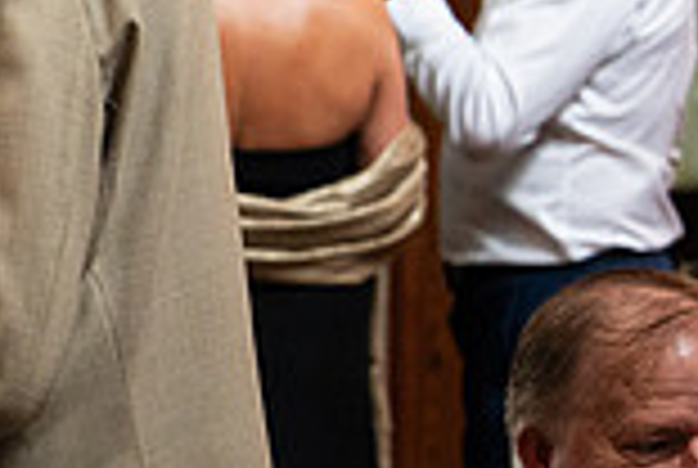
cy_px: 200
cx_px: -450
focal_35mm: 235
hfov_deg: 8.5
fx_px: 4565
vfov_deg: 5.9
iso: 5000
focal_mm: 63
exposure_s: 1/200
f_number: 3.5
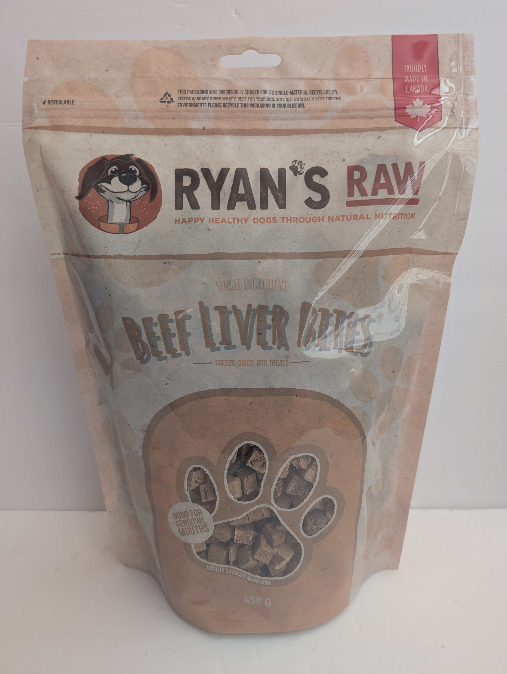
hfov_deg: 56.9
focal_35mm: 24
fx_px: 468
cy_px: 337
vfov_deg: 71.5
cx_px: 254
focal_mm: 6.9
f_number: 1.68
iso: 40
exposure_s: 1/29.2
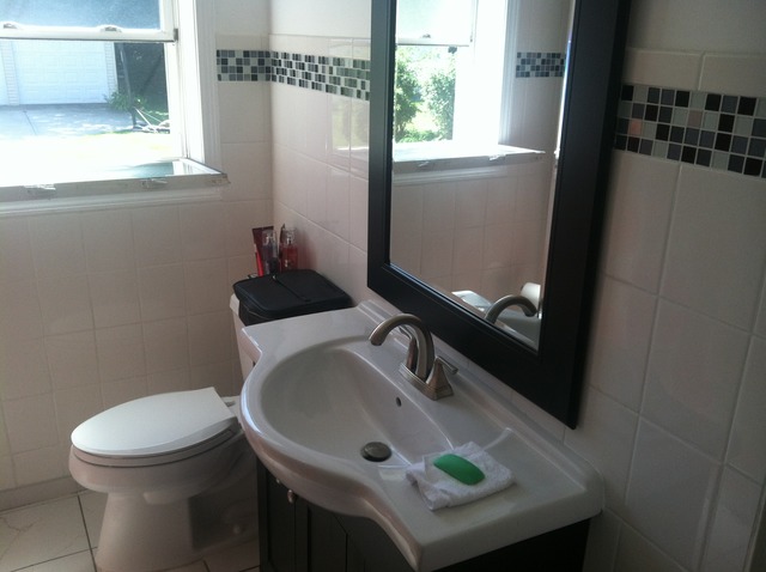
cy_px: 286
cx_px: 383
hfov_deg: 52.7
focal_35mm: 35
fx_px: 773
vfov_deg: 40.6
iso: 100
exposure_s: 1/120
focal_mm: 3.85
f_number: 2.8
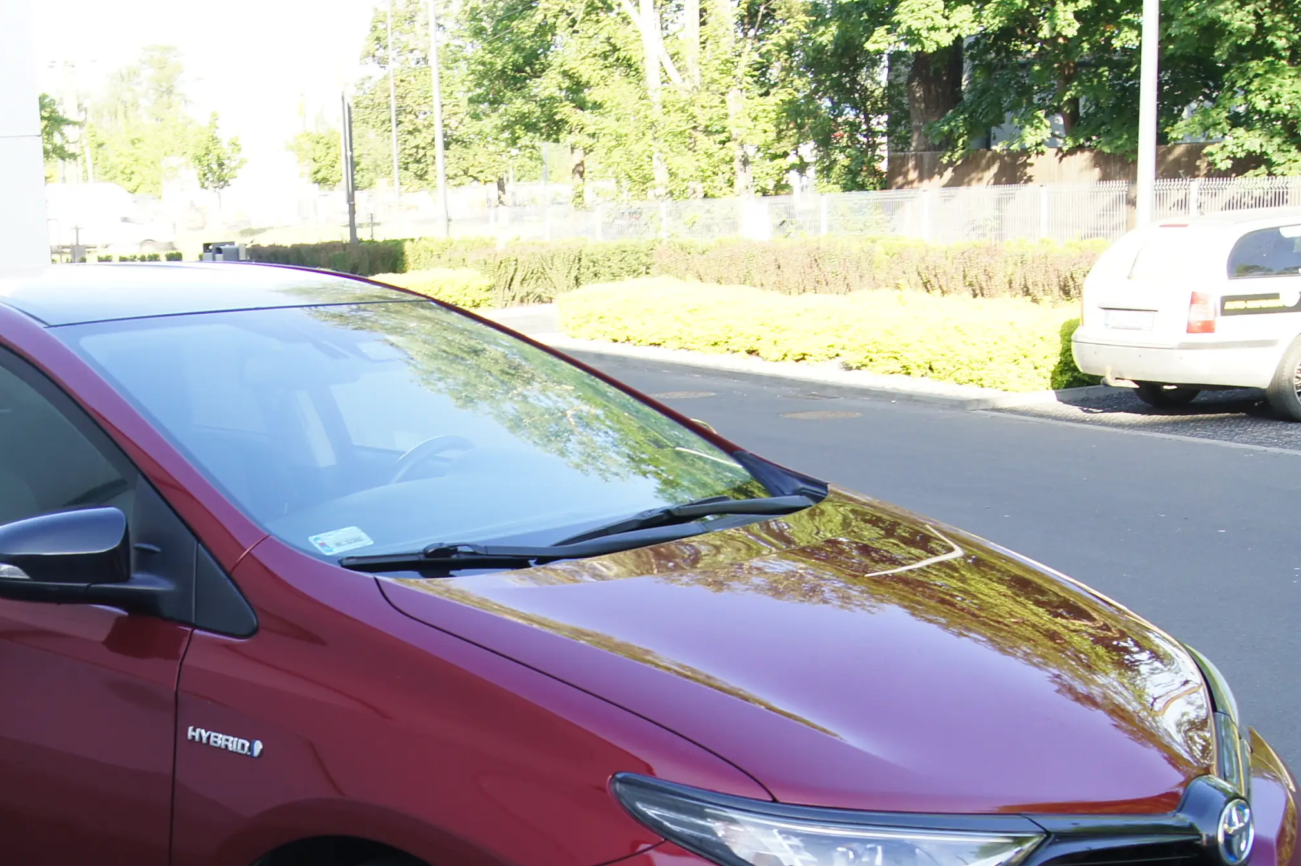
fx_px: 2059
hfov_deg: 34.5
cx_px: 366
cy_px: 778
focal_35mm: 57
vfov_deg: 23.1
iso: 100
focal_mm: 20
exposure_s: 1/40
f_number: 5.6
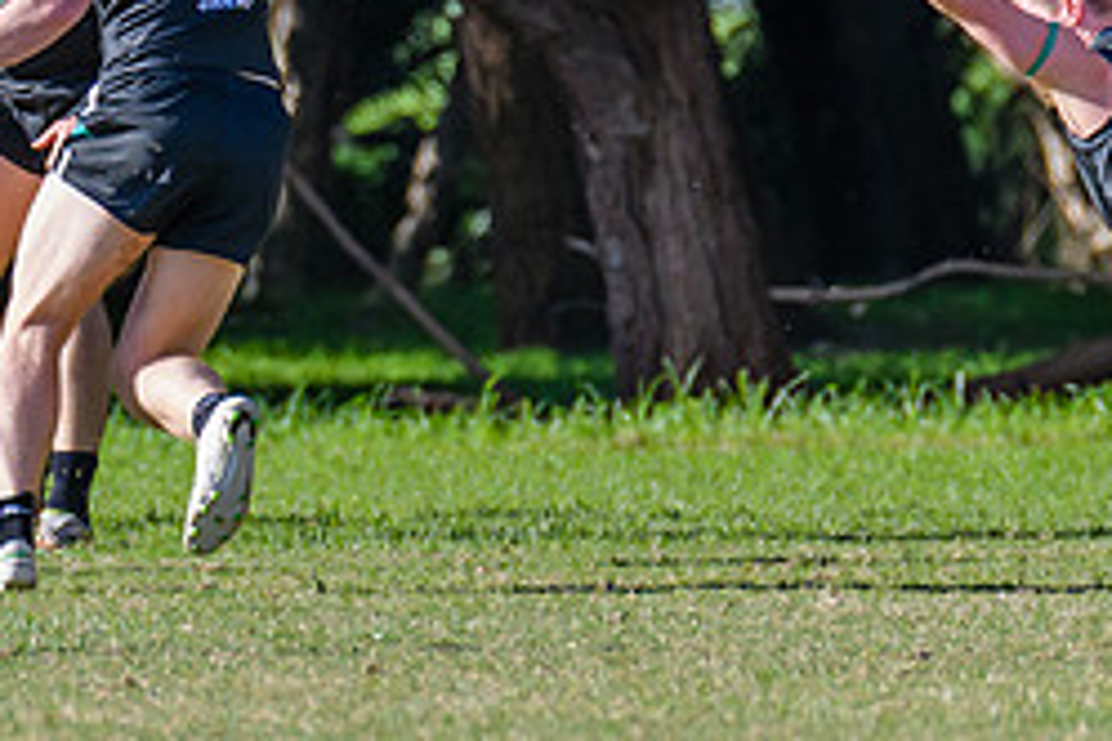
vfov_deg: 0.9
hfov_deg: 1.4
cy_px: 194
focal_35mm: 1472
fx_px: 45465
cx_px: -548
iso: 800
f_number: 6.3
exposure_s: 1/1600
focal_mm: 360
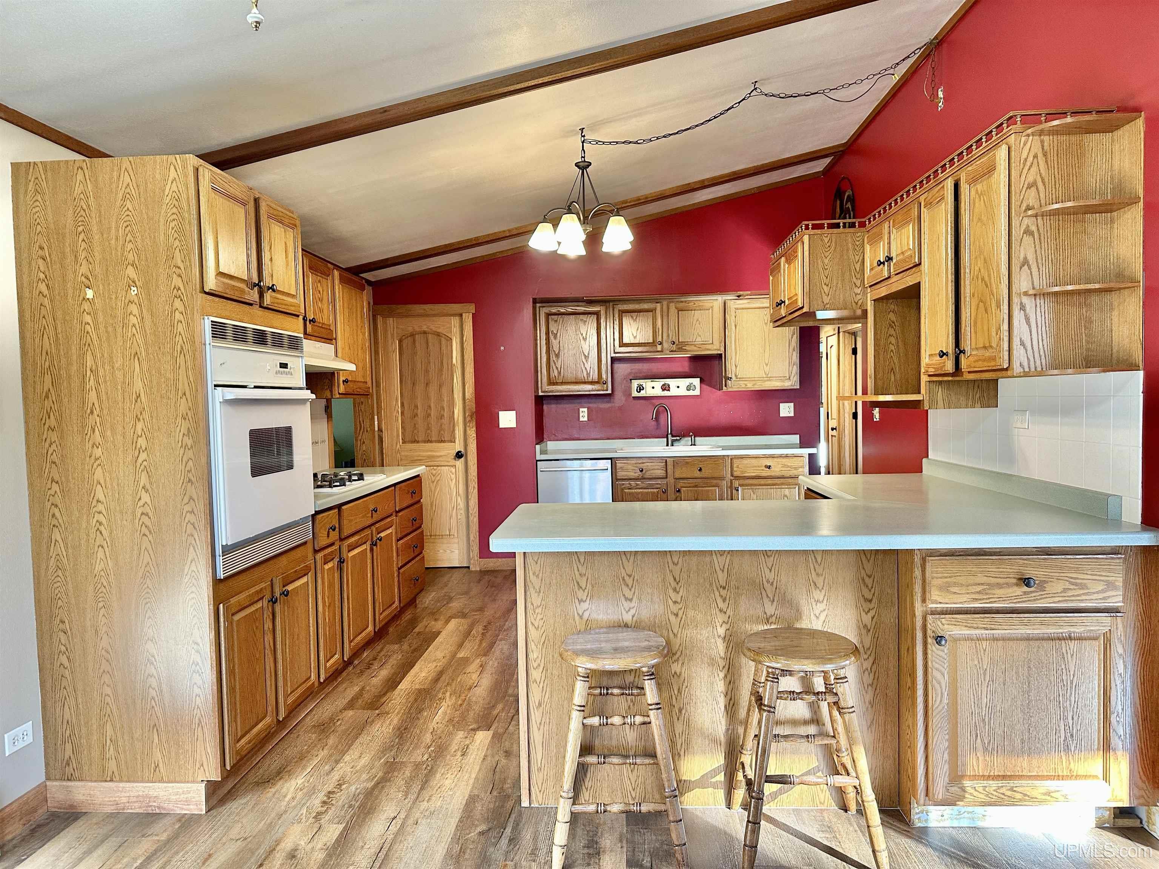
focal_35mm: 24
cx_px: 580
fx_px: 804
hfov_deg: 71.6
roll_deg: +1.4
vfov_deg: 56.8
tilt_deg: -3.4
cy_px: 434
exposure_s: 1/60
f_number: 1.78
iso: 200
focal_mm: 6.86
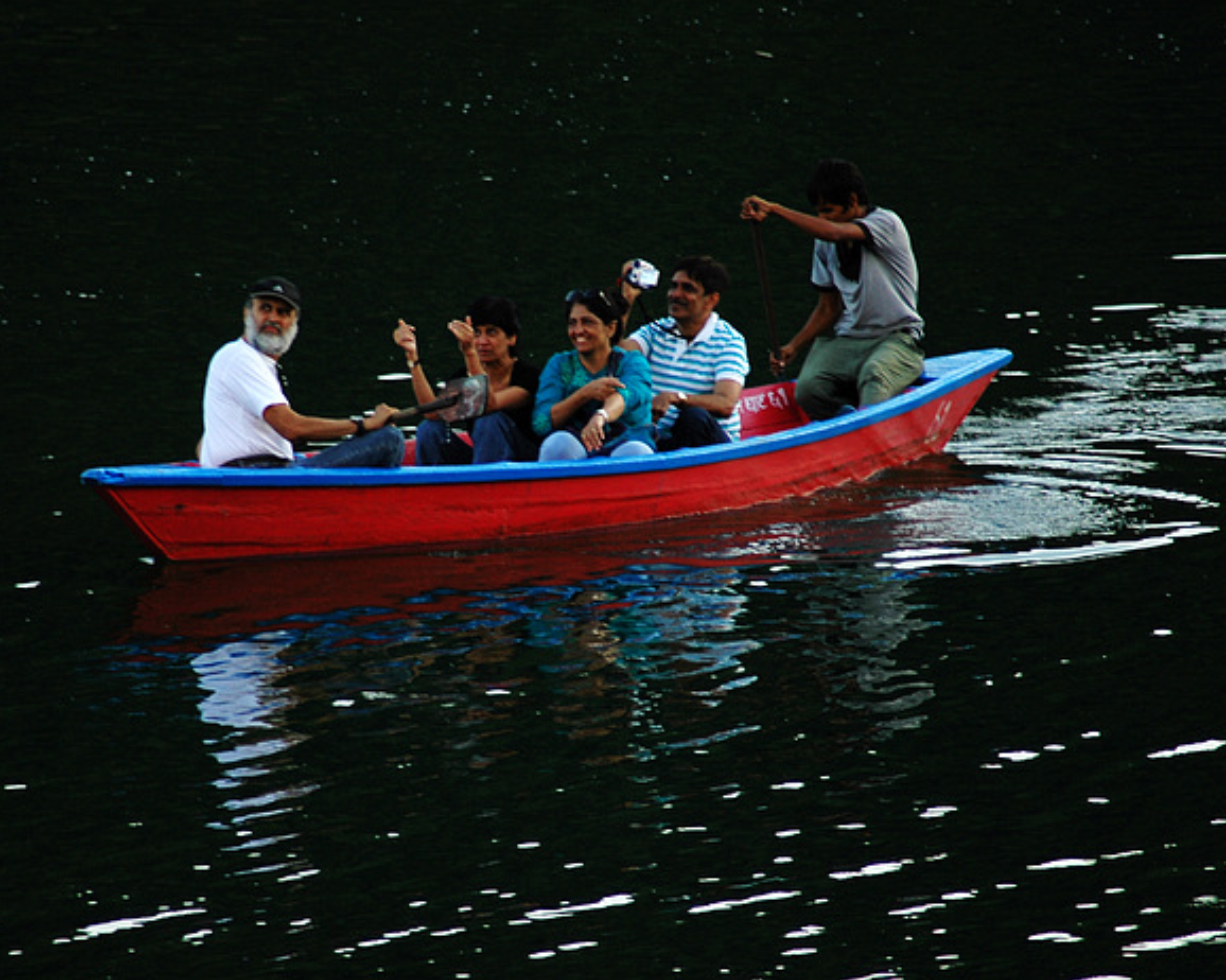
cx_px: 496
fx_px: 18535
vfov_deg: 3.0
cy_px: 489
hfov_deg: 3.8
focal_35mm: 511
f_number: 5.6
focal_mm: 300
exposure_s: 1/160
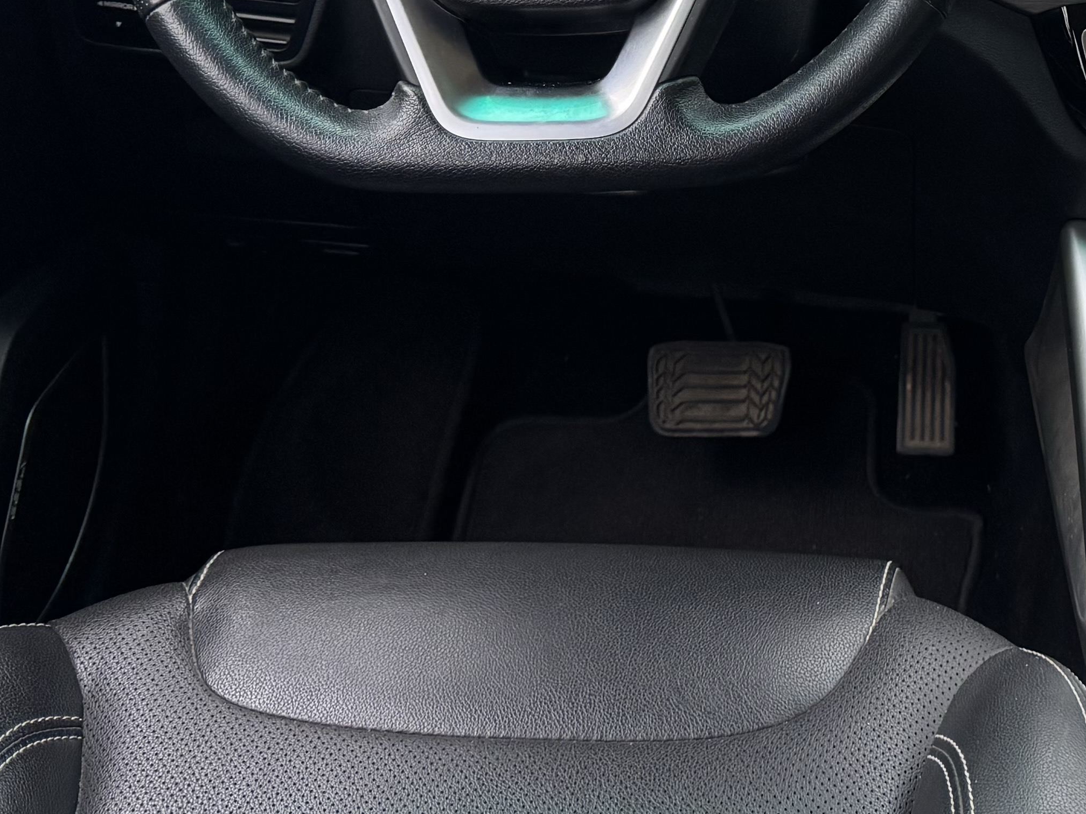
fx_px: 2133
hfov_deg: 27.5
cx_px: 986
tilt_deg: -16.2
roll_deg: -0.5
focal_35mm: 68
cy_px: -150
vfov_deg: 20.3
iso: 160
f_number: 1.78
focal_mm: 6.76
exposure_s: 1/121
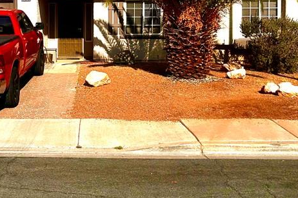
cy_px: 27
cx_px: 55
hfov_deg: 32.4
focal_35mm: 60
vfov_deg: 22.2
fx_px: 497
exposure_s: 1/6579
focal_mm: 5.7
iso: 50
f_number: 1.5
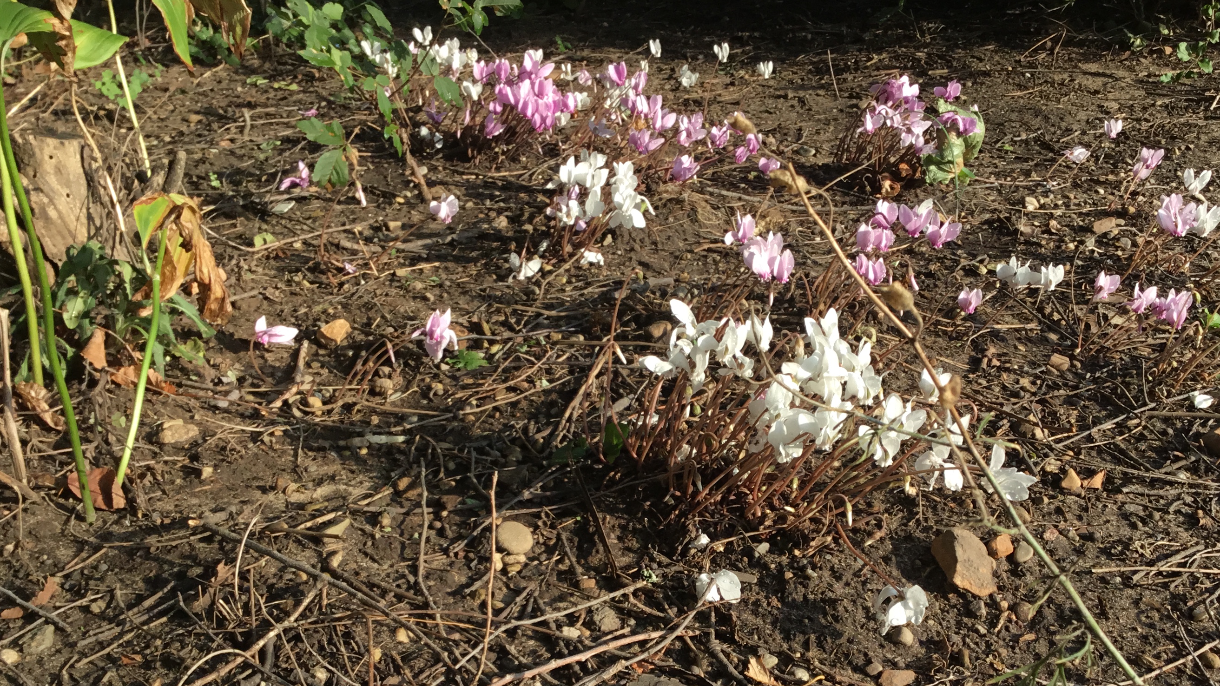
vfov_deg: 27.8
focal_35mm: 42
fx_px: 1359
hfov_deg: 48.2
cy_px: 549
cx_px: 690
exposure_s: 1/313
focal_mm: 3.3
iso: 25
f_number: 2.4
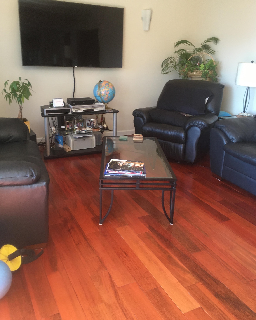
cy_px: 146
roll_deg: -4.2
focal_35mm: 31
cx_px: 128
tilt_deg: -18.6
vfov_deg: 57.1
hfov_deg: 47.1
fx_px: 294
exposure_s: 1/30
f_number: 2.2
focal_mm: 4.15
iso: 100
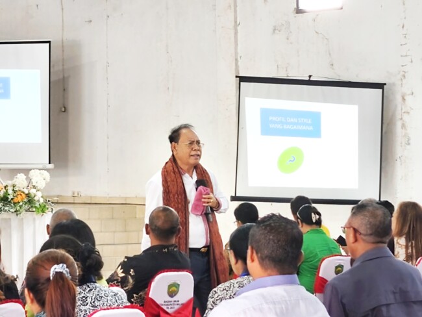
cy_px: 158
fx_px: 1378
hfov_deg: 17.4
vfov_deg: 13.1
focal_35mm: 113
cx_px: 211
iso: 400
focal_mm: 6.18
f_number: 1.65
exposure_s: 1/50
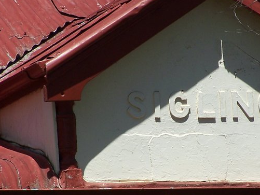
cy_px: 114
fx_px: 4320
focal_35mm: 575
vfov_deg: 2.6
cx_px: 173
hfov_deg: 3.4
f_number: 5
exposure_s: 1/750
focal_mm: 47.7
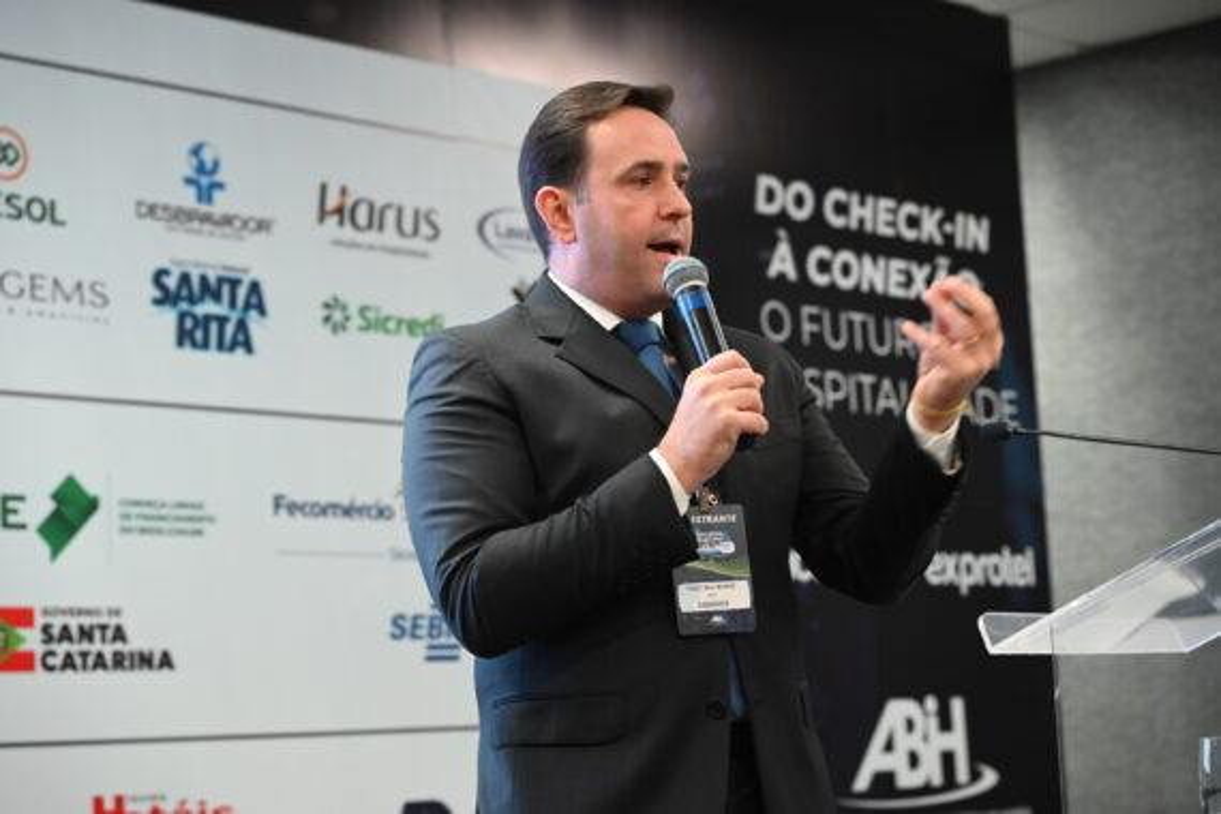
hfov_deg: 29.7
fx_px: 2306
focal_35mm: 68
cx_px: 610
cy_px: 407
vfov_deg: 20.0
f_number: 4
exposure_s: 1/100
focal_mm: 68
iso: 4000
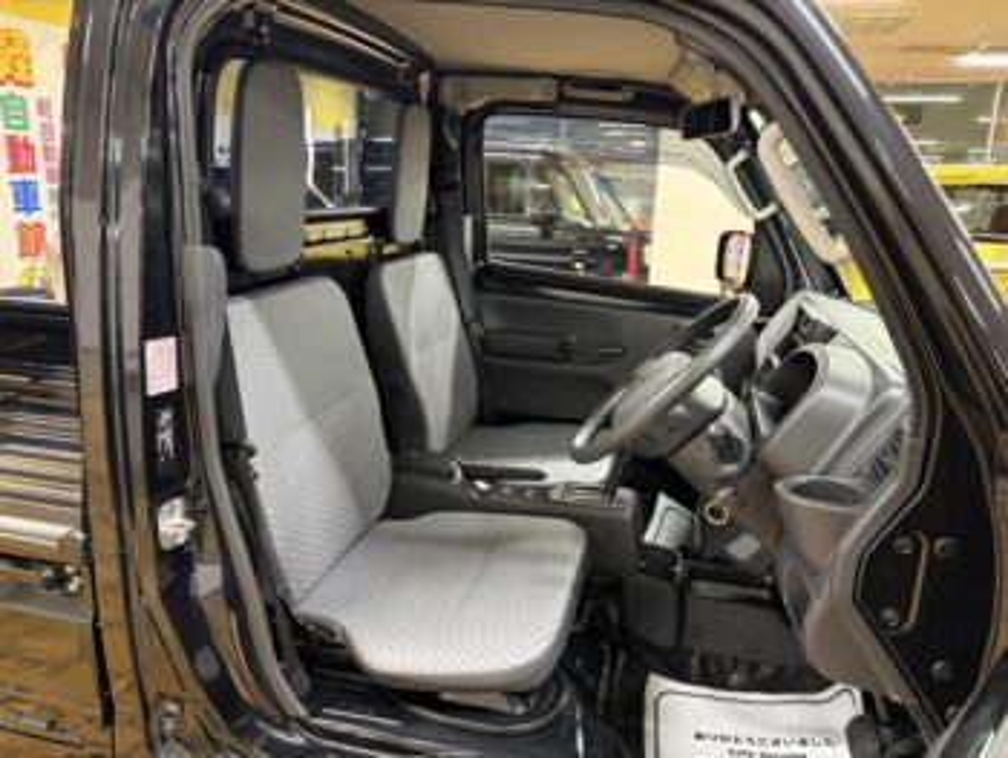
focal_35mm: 26
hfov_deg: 67.3
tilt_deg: -13.7
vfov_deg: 53.1
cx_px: 504
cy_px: 379
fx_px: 758
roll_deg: -0.7
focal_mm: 5.96
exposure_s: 1/33
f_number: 1.6
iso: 500
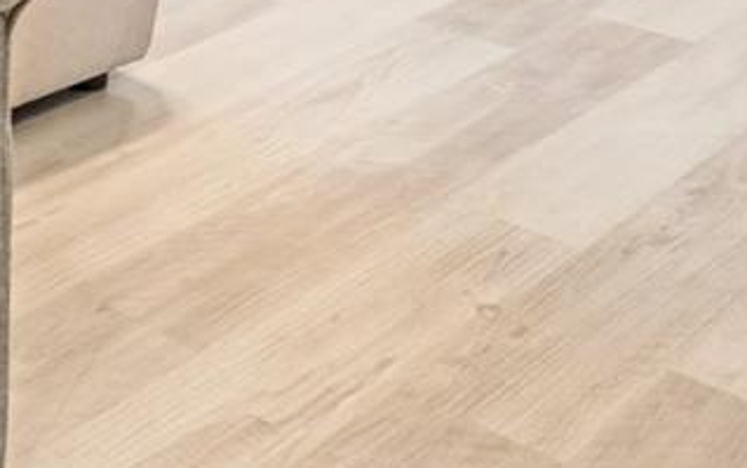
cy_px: -583
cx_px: -2
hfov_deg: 23.4
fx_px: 1722
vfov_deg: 12.7
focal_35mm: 85
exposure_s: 1/100
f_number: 9
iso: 250
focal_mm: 11
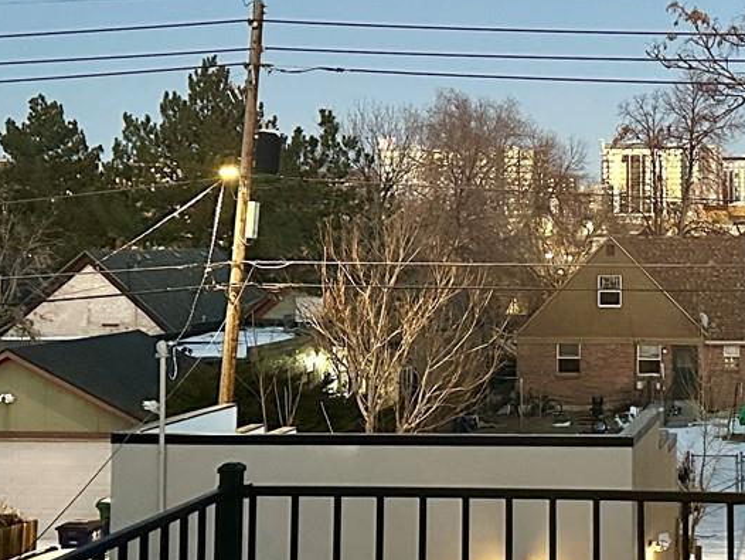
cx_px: 598
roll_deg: -0.1
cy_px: 133
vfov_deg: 20.0
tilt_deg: +3.7
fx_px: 1572
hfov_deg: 26.2
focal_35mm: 73
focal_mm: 6.86
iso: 1250
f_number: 1.78
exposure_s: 1/30
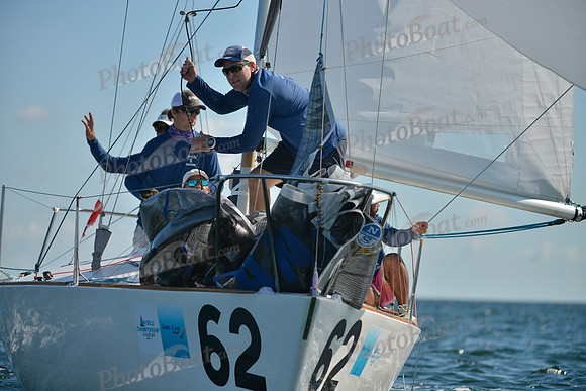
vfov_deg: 6.9
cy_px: 196
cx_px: 293
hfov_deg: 10.3
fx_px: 3256
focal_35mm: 200
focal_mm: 200
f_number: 4
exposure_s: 1/2500
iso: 200
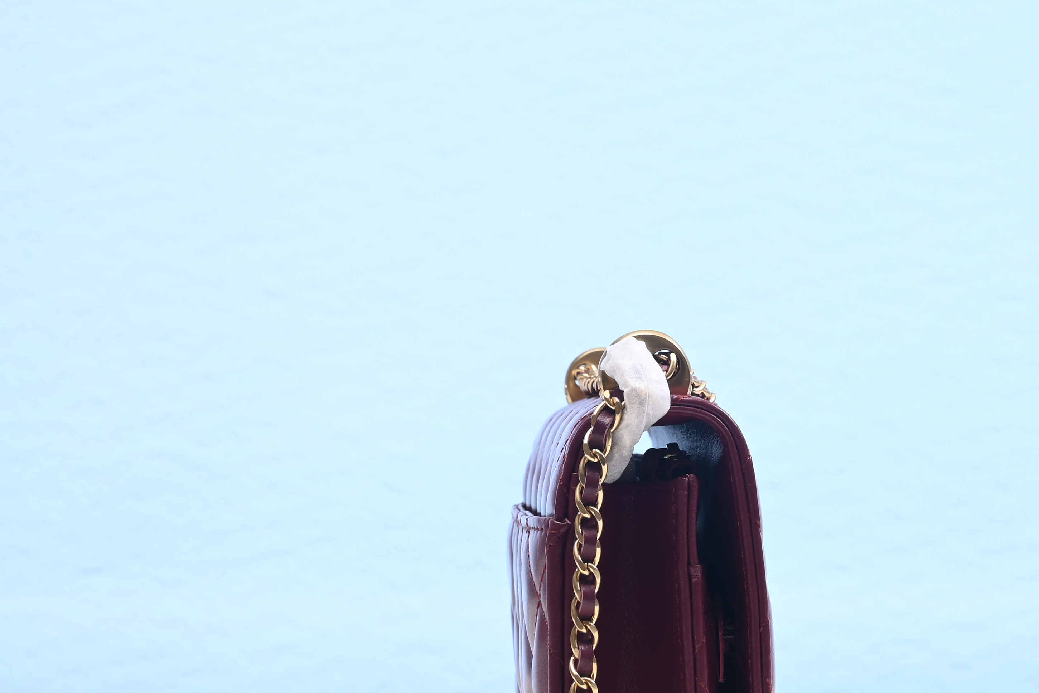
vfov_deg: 16.1
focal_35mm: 85
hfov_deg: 23.8
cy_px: 288
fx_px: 2454
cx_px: 722
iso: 100
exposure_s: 1/2
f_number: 16
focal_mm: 41
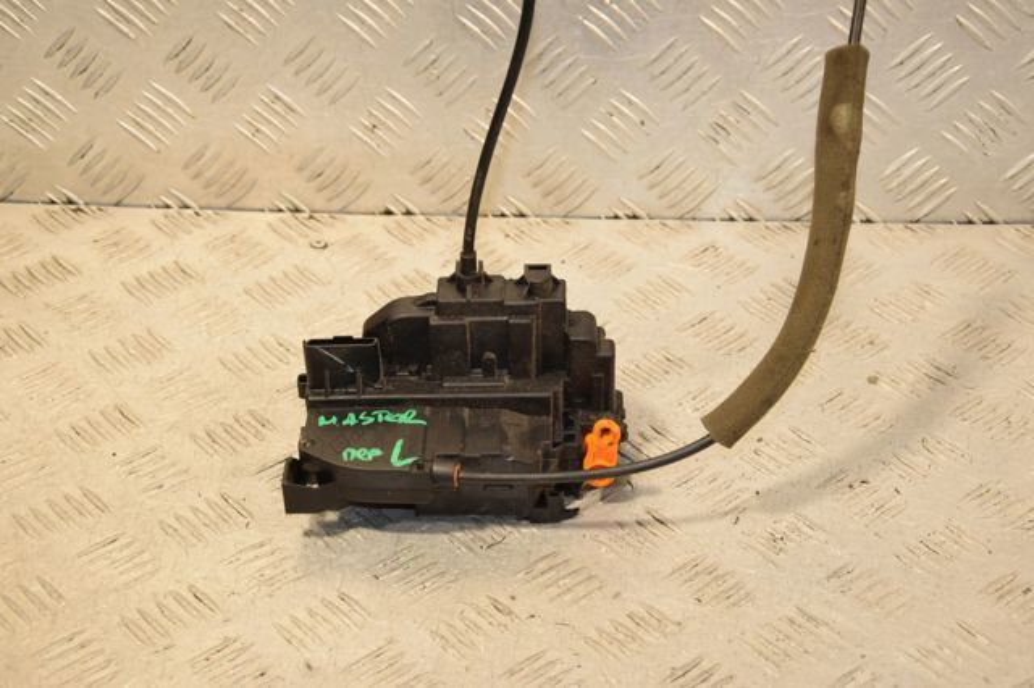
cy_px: 344
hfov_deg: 28.1
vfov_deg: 18.9
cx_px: 517
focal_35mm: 72
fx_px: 2067
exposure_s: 1/200
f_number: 7.1
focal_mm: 48
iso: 800
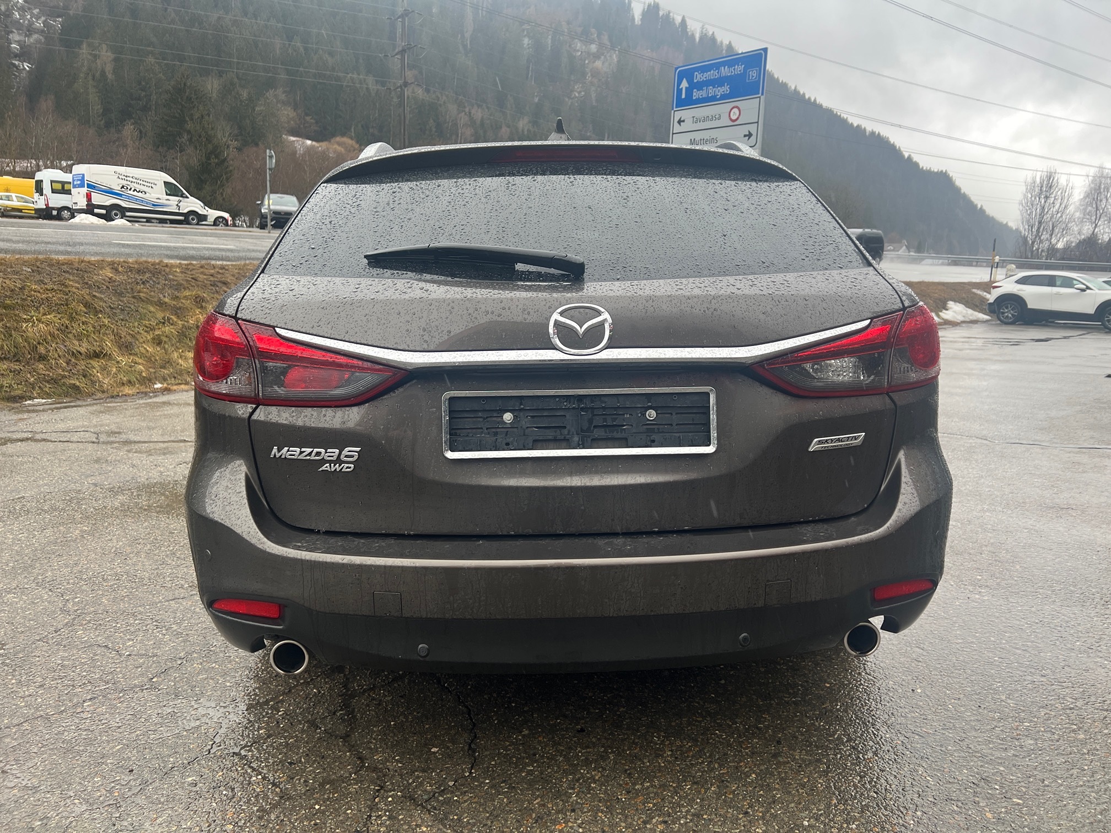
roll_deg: -2.5
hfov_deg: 67.3
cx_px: 556
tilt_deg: -10.2
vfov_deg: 53.1
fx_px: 834
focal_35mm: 26
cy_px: 416
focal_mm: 5.7
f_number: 1.5
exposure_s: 1/121
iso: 32
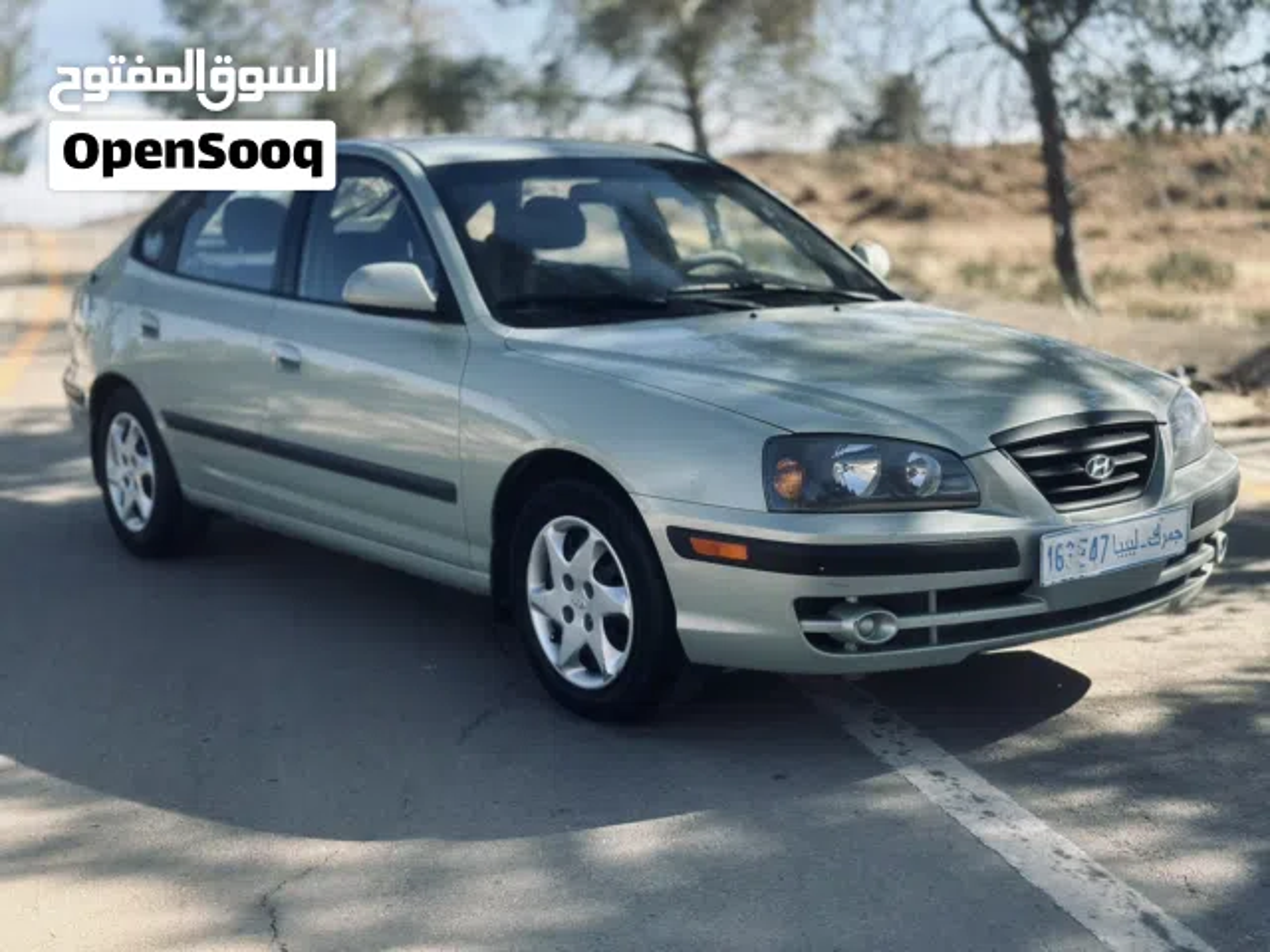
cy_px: 476
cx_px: 635
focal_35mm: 48
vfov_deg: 30.3
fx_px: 1761
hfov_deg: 39.7
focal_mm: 6.86
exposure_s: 1/2890
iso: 100
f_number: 1.78
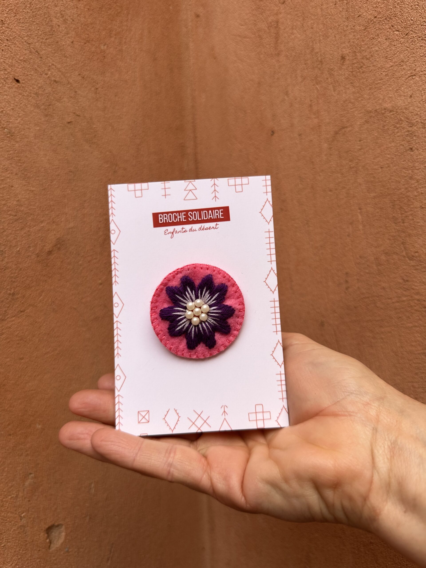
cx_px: 213
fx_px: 394
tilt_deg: -2.0
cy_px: 284
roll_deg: +2.2
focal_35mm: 24
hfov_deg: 56.8
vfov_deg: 71.6
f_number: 1.78
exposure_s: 1/121
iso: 64
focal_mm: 6.86
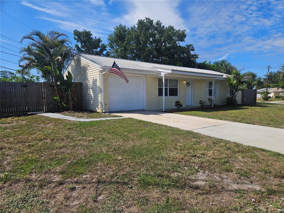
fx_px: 189
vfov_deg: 58.9
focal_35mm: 23
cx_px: 142
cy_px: 106
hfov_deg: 73.9
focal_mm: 5.4
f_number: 1.8
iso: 25
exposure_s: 1/1910
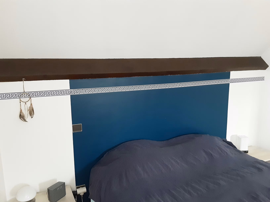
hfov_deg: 63.4
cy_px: 101
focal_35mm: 28
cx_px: 135
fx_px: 218
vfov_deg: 49.7
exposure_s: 1/20
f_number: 1.9
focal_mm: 2.9
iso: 400
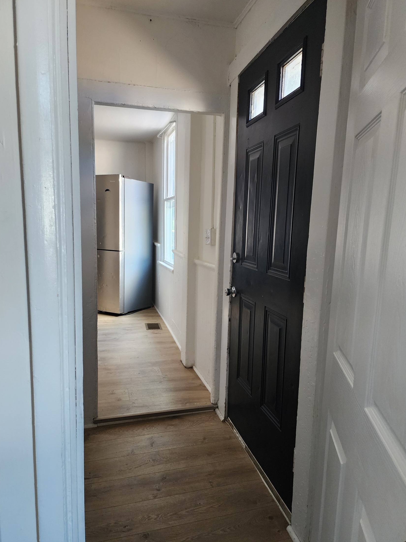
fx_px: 375
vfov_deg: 71.6
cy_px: 281
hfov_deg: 56.8
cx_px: 205
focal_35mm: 24
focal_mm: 6.4
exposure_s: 1/120
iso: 500
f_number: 1.8
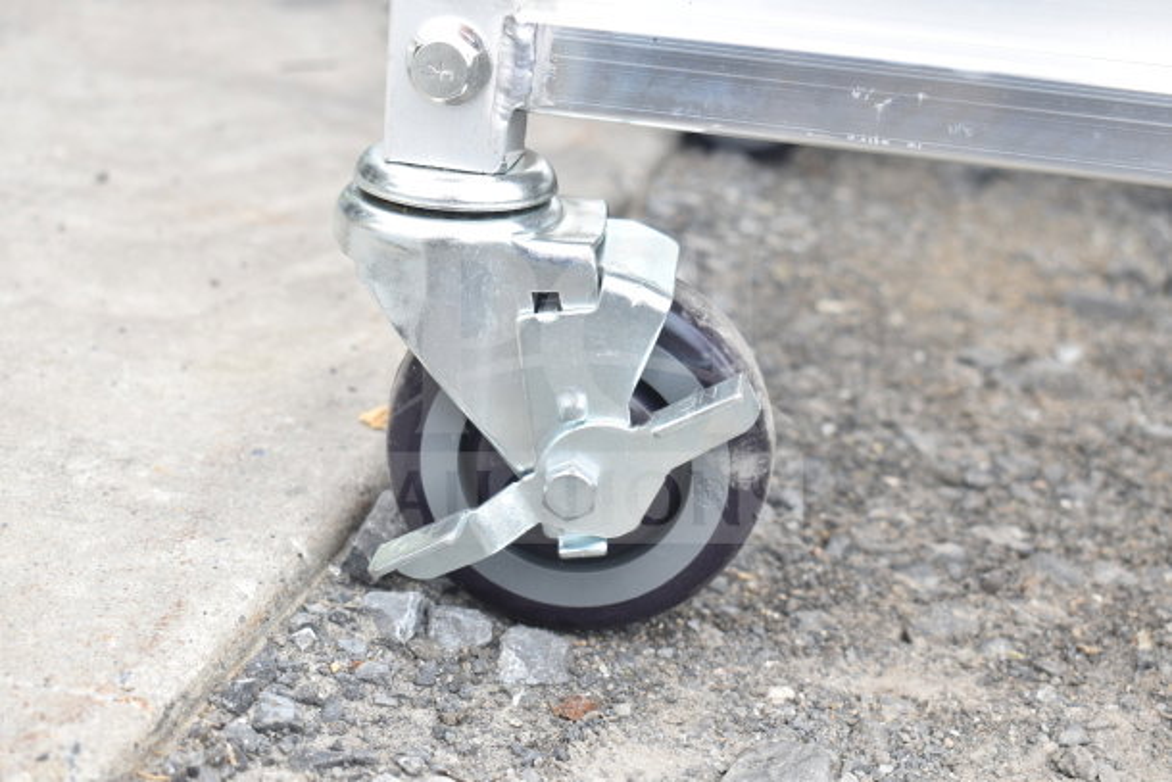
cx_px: 586
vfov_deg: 25.1
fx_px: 1758
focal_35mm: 54
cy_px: 391
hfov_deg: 36.9
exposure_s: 1/100
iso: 200
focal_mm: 36
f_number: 5
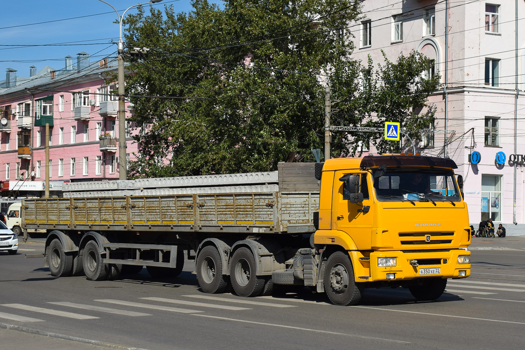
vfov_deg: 23.8
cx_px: 262
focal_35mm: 57
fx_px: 831
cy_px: 175
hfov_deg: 35.1
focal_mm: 38
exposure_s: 1/1000
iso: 100
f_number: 5.6
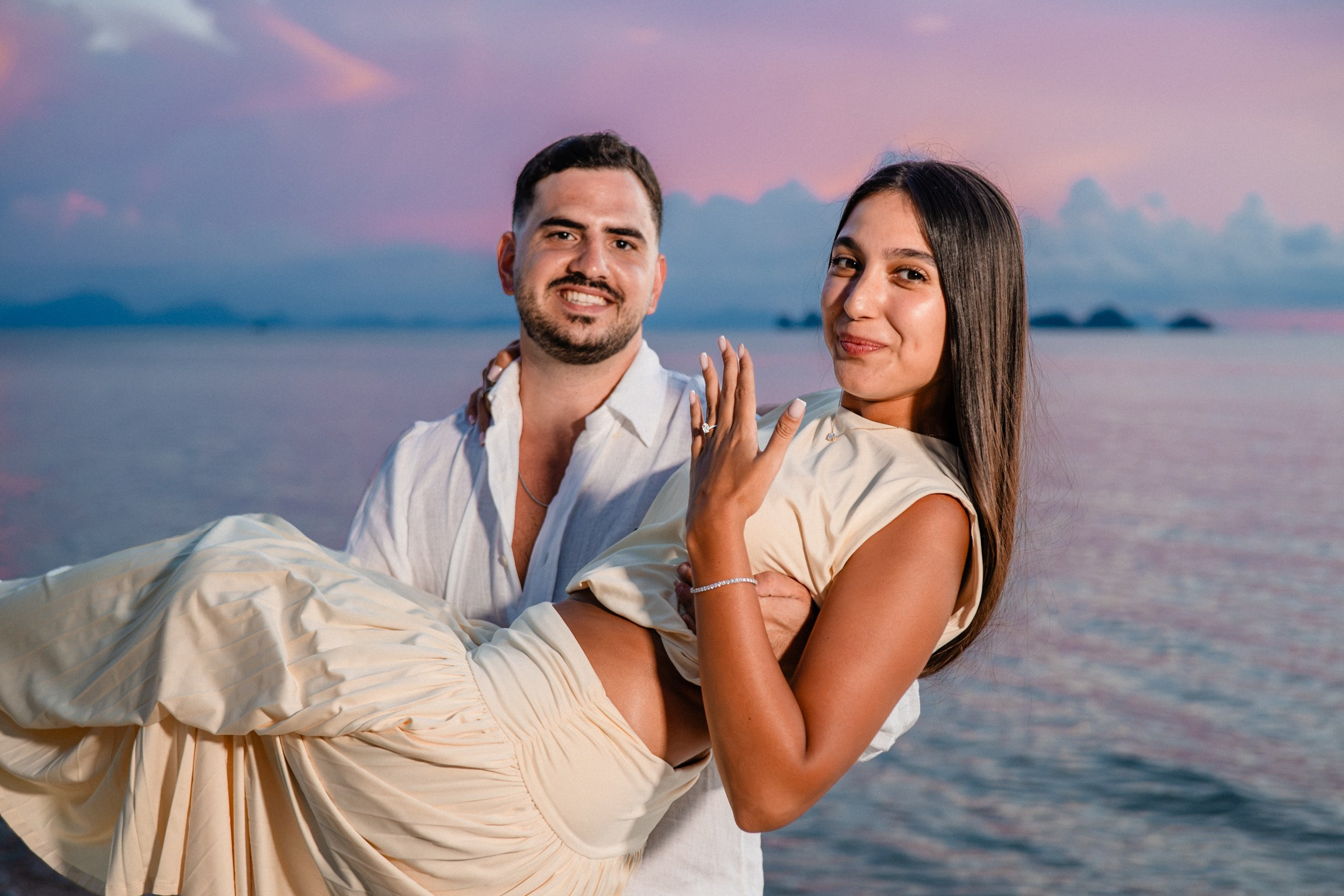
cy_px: 448
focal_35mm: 52
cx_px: 688
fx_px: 1946
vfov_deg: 25.9
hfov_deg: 38.1
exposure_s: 1/400
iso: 1600
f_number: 3.2
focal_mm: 50
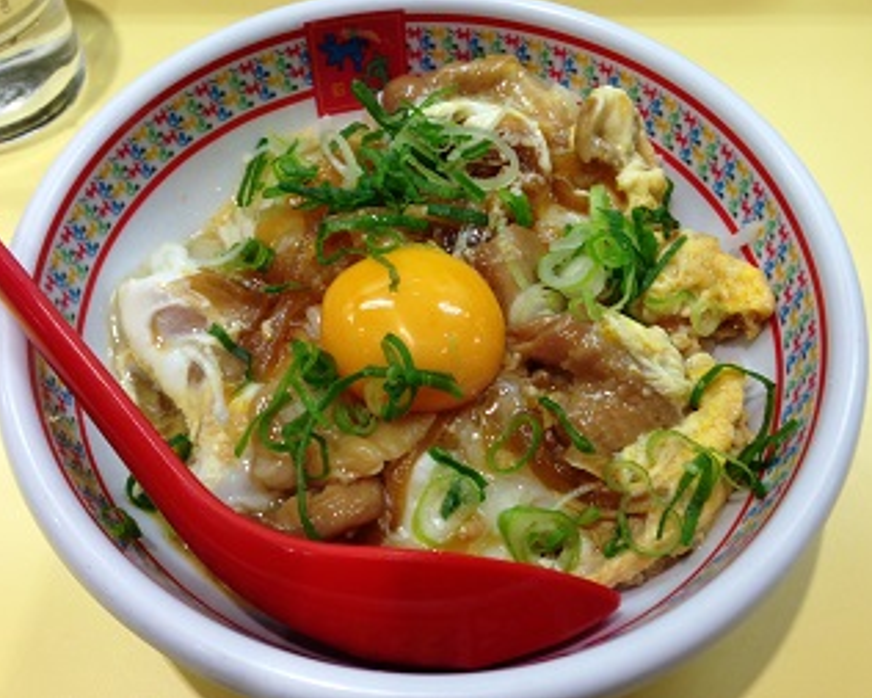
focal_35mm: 35
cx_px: 454
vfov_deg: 42.2
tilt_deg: -59.6
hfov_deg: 51.5
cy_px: 345
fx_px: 904
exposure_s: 1/40
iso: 50
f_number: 2.4
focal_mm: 4.12
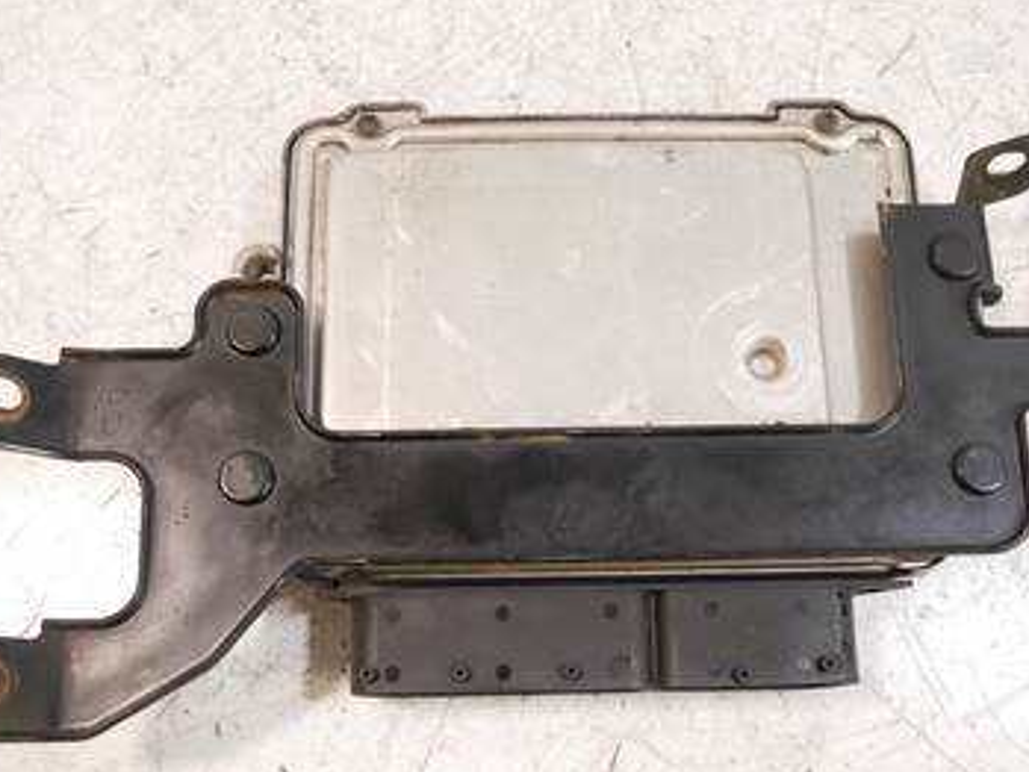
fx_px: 981
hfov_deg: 55.3
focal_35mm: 33
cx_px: 519
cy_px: 516
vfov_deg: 42.4
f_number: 3.5
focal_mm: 12
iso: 1000
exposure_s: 1/60
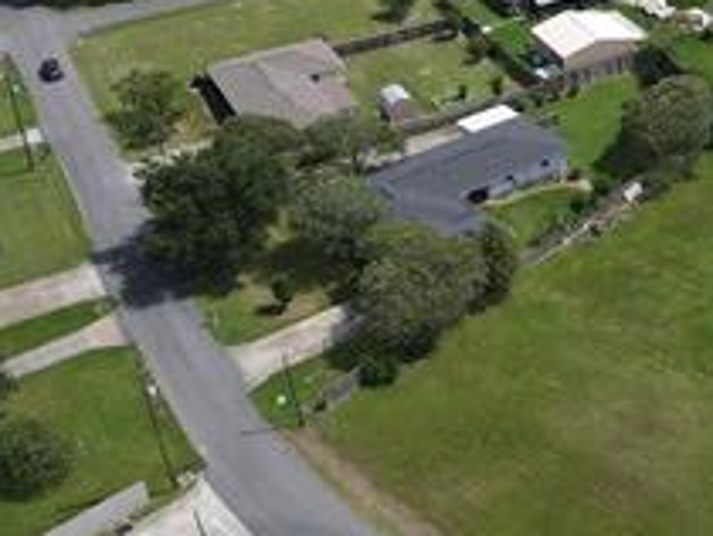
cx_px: 730
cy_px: 156
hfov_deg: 25.2
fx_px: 1505
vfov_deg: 20.1
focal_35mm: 73
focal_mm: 4.5
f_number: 2.8
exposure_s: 1/725
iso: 110
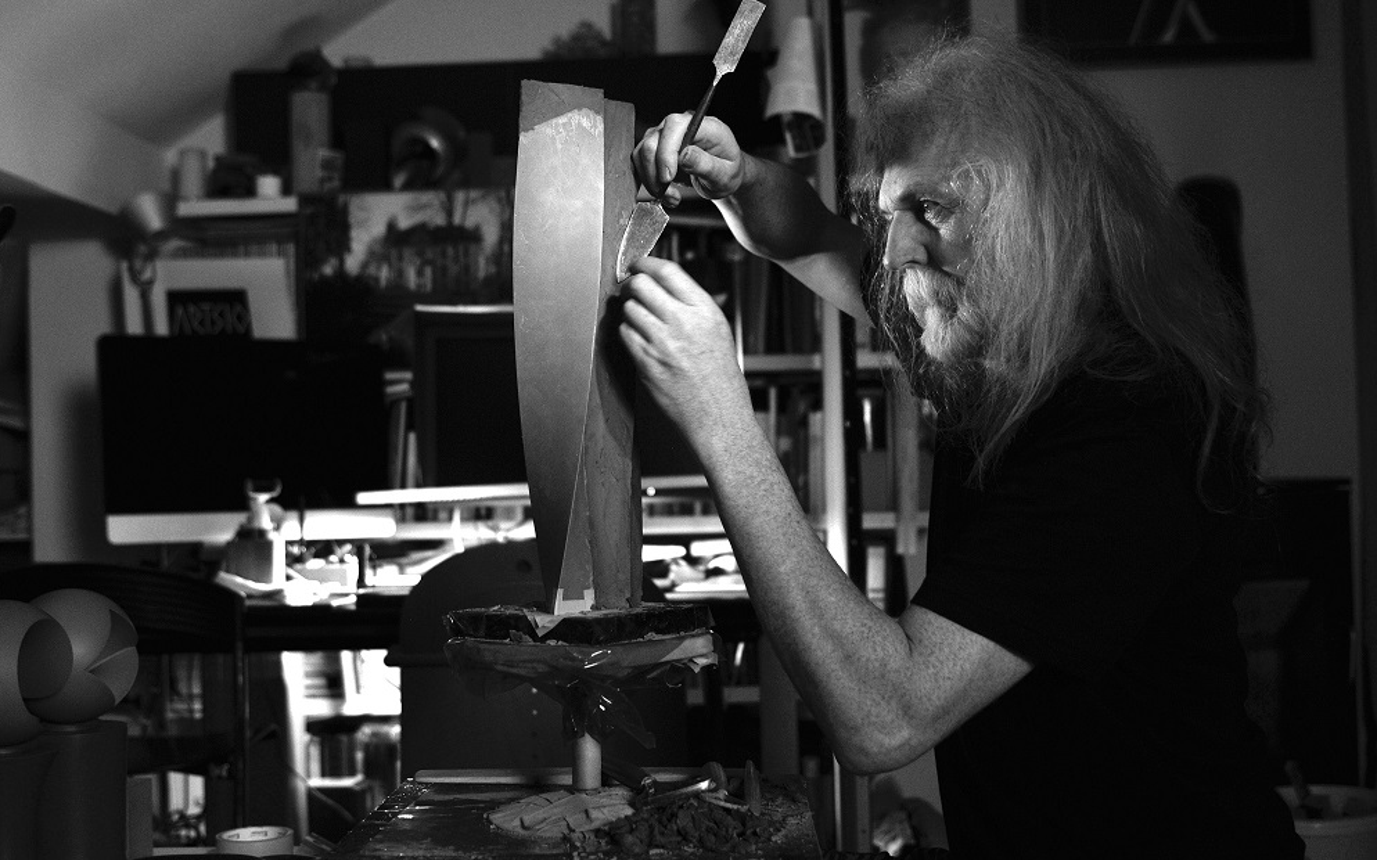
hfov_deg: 46.2
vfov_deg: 29.9
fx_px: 1614
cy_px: 424
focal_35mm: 43
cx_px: 687
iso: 400
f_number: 2.8
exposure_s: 1/25
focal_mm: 28
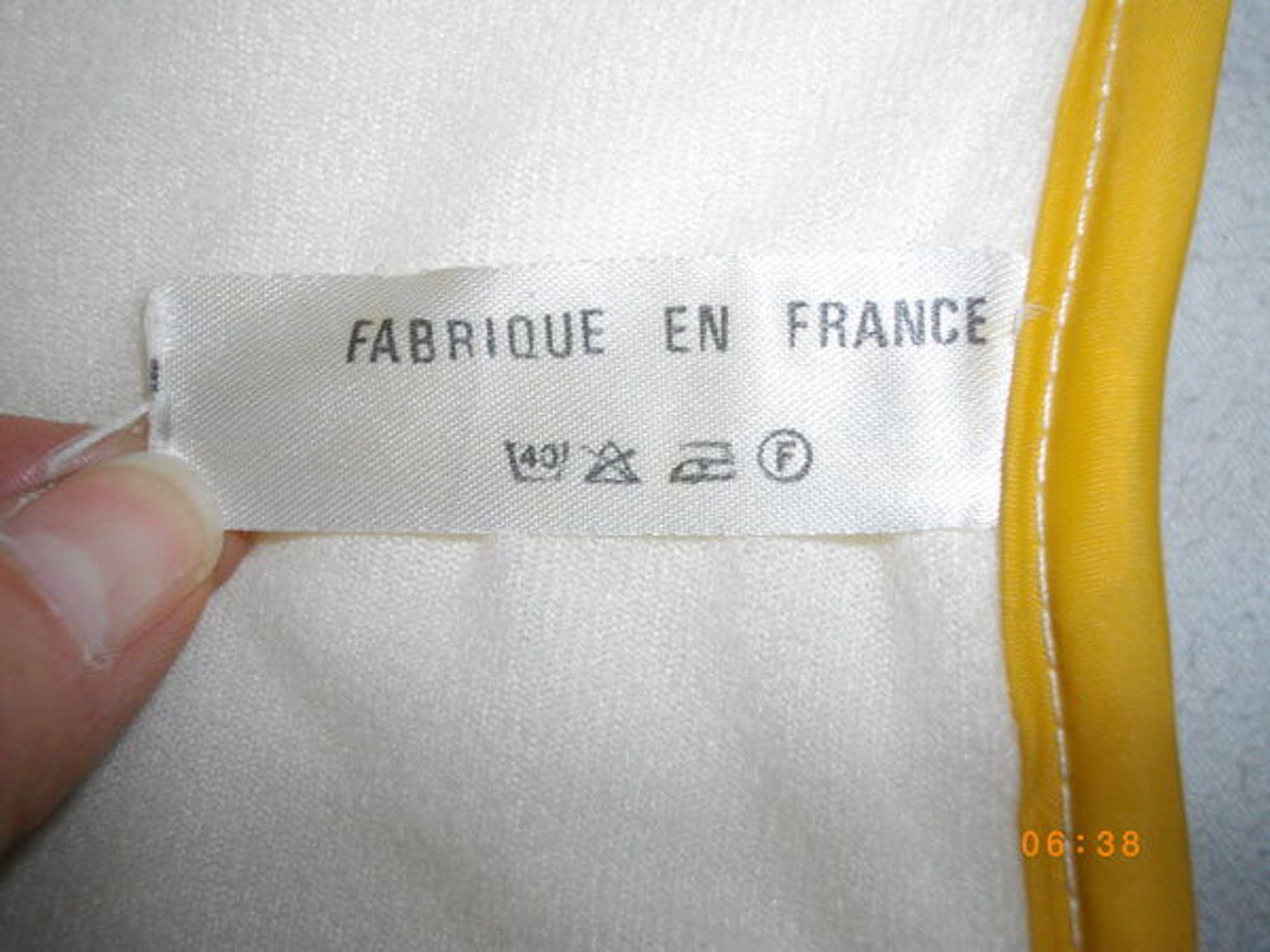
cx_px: 635
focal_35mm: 39
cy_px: 476
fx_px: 1431
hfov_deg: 47.9
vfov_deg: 36.8
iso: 200
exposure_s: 1/60
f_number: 3.2
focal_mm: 7.1
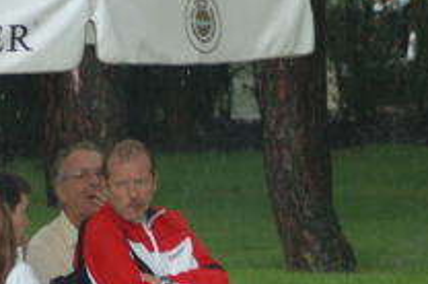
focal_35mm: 496
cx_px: 19
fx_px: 5888
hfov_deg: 4.2
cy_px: 312
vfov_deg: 2.8
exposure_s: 1/60
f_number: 4.8
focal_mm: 122
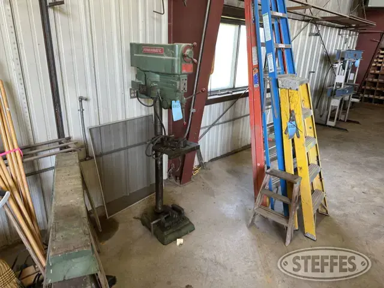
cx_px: 192
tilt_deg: -17.2
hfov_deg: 71.6
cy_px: 144
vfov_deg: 56.8
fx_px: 266
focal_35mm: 24
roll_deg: -1.2
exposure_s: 1/60
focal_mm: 6.86
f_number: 1.78
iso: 125
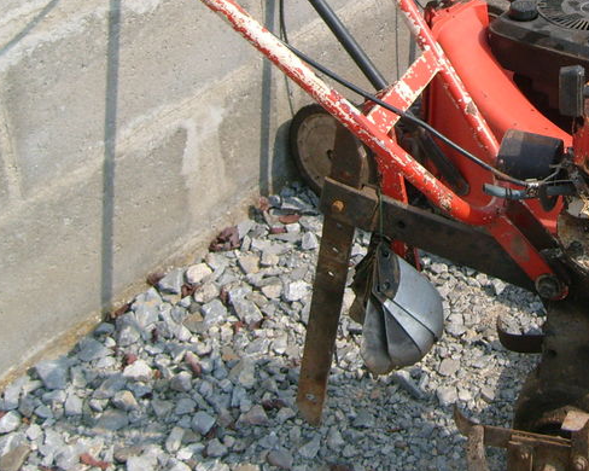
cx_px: 554
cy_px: 21
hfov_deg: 26.1
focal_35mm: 70
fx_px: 1220
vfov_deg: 21.2
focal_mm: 5.8
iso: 80
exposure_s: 1/250
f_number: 7.1
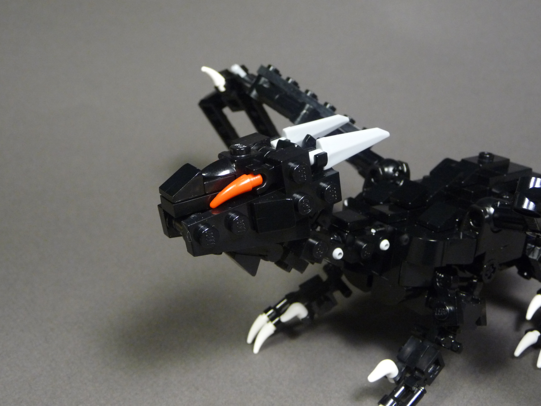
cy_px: 203
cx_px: 270
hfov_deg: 46.8
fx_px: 625
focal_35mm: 40
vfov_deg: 36.0
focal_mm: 6.7
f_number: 3.9
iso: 400
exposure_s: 1/30
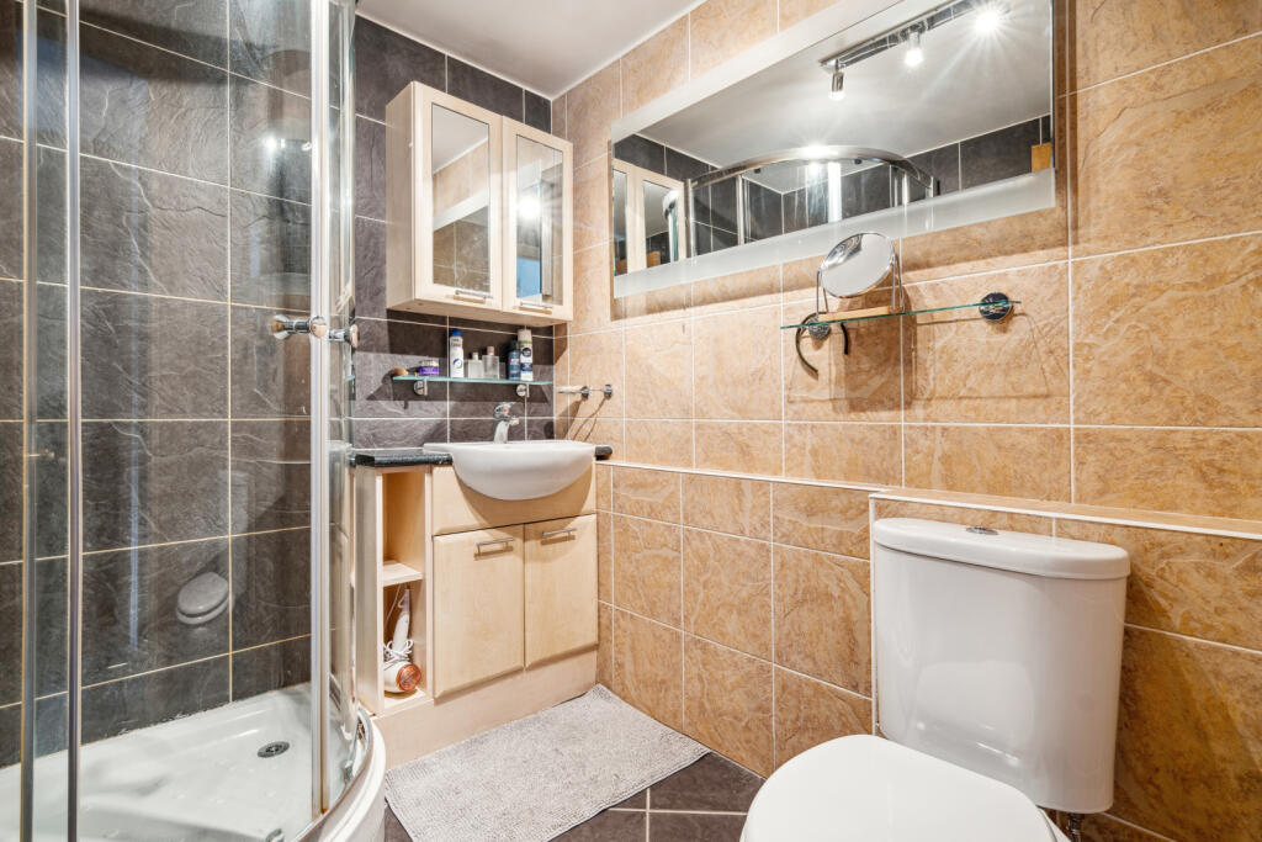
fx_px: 561
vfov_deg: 73.8
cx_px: 631
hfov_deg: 96.7
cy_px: 421
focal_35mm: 16
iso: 400
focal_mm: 16
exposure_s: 1/1.67
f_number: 11
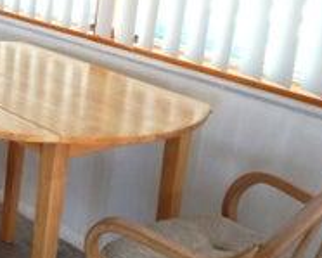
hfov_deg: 21.2
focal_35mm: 74
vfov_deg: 20.5
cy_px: 47
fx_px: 706
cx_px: -178
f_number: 3
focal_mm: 4
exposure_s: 1/30
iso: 125
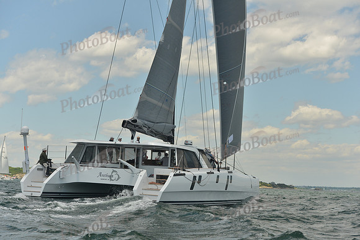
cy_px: 120
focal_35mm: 70
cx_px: 180
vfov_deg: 19.5
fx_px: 700
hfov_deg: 28.8
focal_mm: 70
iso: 400
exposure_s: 1/800
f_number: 5.6
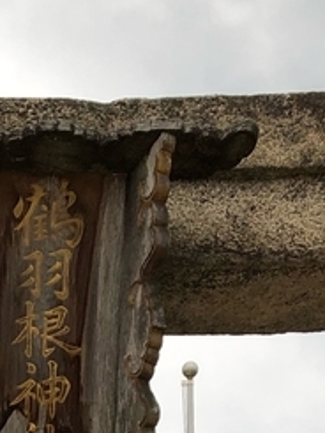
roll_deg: -0.7
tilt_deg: +7.7
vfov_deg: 12.3
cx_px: -173
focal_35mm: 137
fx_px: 1714
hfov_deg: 10.4
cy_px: 930
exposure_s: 1/120
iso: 25
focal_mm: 3.99
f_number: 1.8
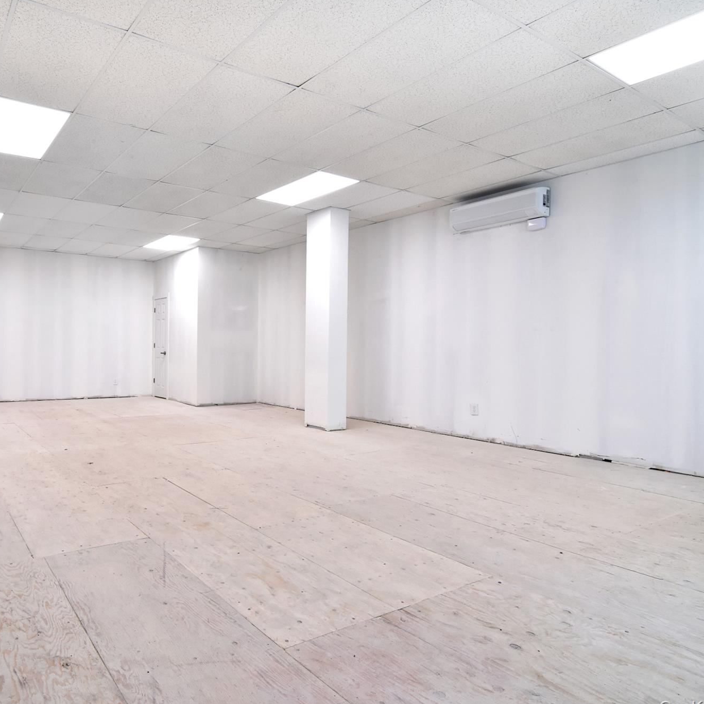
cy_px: 358
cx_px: 224
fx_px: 498
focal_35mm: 22
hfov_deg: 68.1
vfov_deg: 70.5
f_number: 8
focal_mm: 11
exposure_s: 1/30
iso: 640
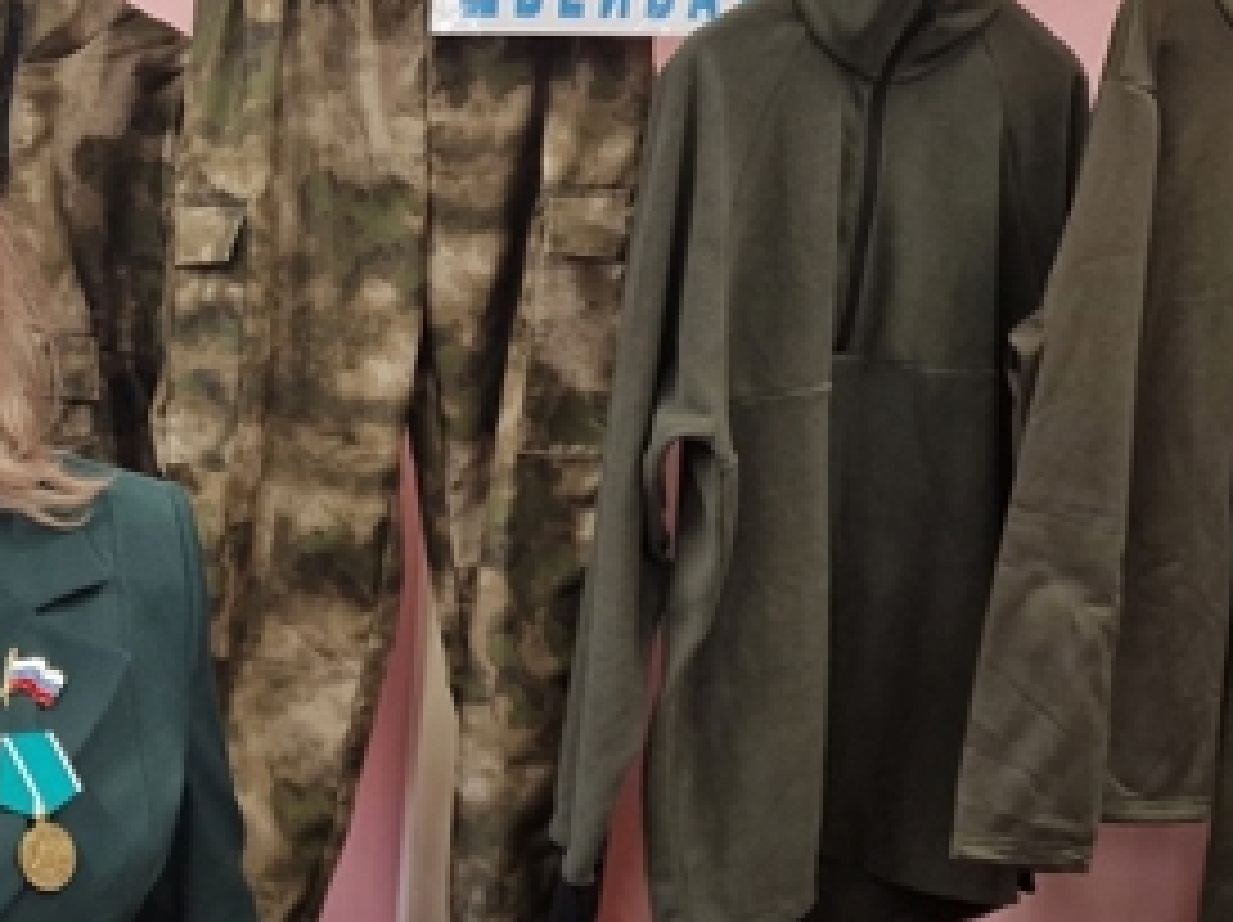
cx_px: 43
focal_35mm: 56
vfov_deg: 26.0
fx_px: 1993
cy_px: 580
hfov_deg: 32.1
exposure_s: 1/100
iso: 160
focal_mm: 6.4
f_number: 1.8
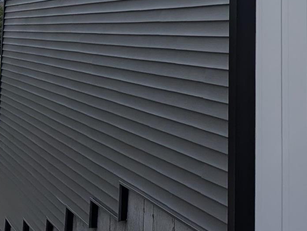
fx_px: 933
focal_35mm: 105
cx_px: 385
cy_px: -188
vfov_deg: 12.8
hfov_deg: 17.6
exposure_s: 1/4673
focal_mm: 6.9
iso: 21
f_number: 1.68
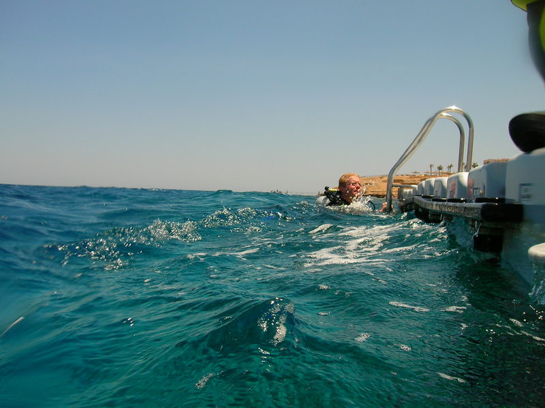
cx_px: 272
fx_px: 535
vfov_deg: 41.8
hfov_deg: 54.0
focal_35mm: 34
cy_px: 204
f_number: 4.9
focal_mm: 5.7
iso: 50
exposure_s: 1/570
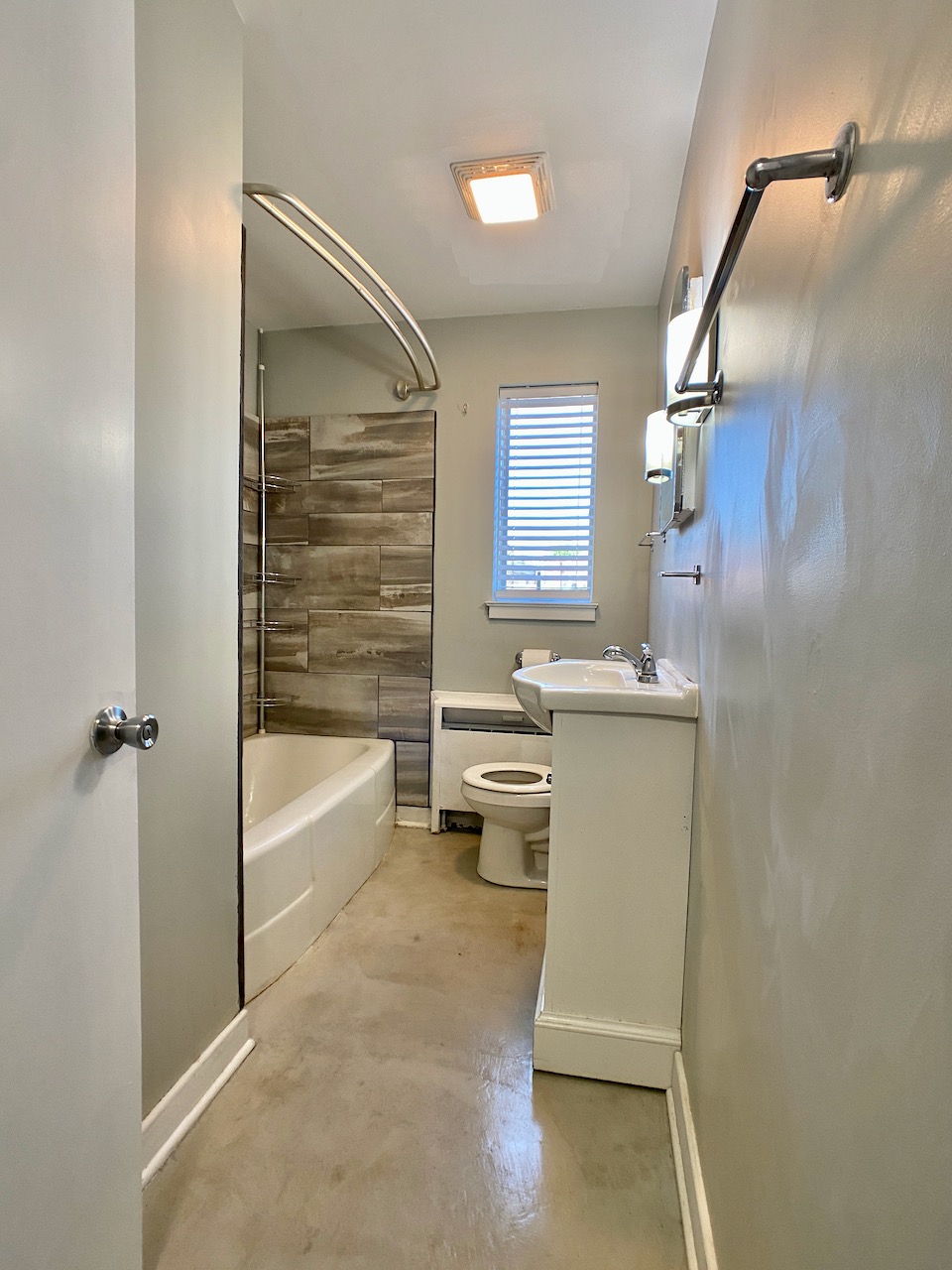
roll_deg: -2.3
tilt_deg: -2.6
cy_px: 635
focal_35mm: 26
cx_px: 476
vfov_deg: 67.3
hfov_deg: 53.1
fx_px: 953
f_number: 1.8
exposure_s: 1/60
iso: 80
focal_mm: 4.25
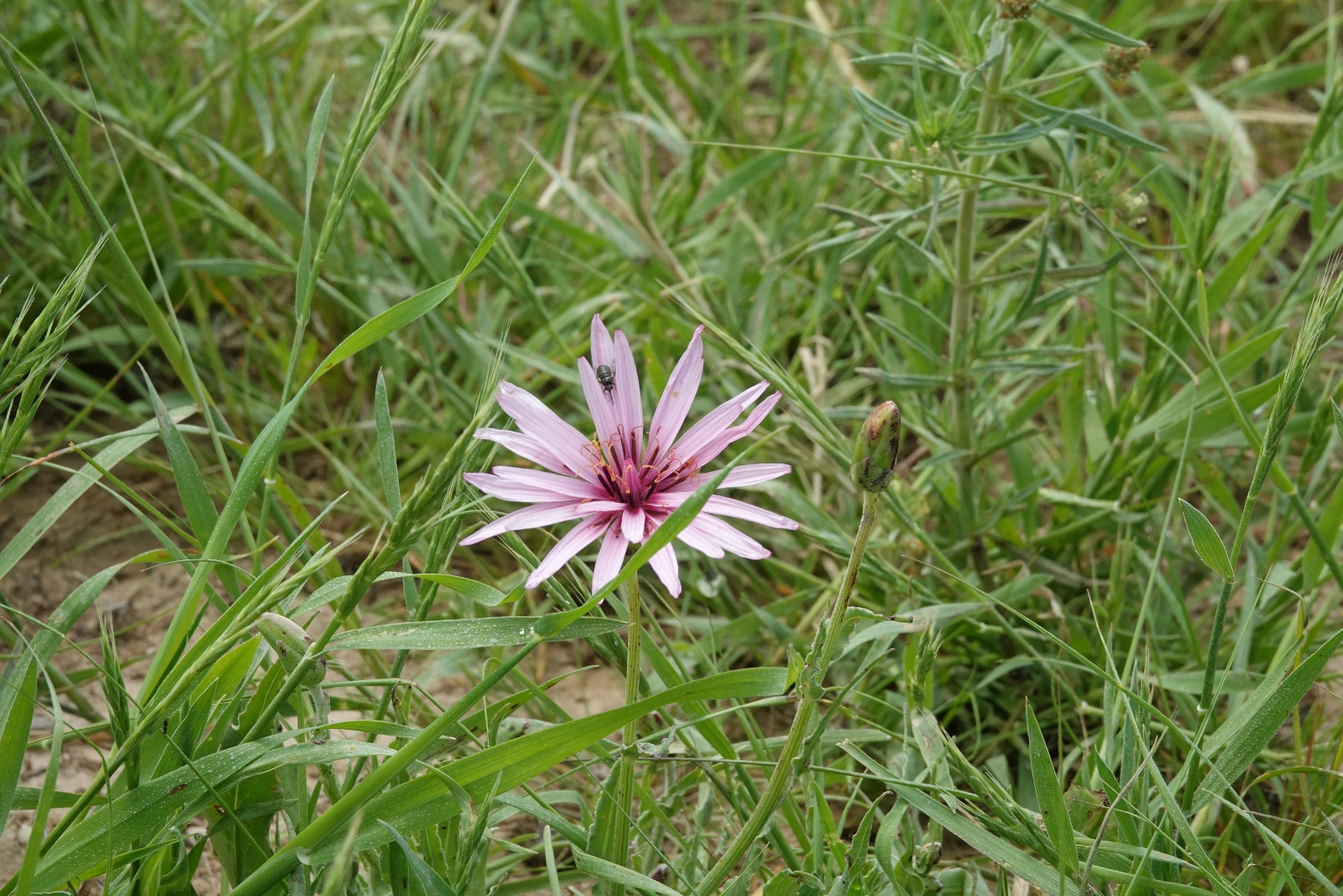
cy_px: 448
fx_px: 3880
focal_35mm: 104
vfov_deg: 13.2
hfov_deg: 19.6
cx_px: 672
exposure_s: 1/125
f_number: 8
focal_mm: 38.04
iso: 400
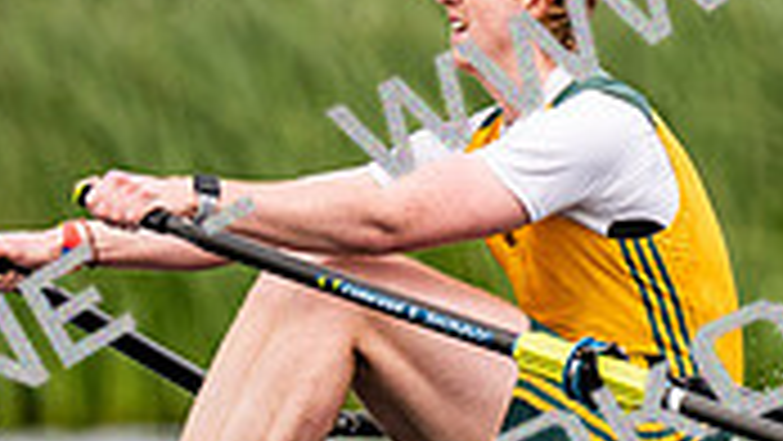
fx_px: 65088
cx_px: 882
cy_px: 194
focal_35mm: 3134
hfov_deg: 0.7
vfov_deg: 0.4
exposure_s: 1/2500
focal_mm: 600
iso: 280
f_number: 4
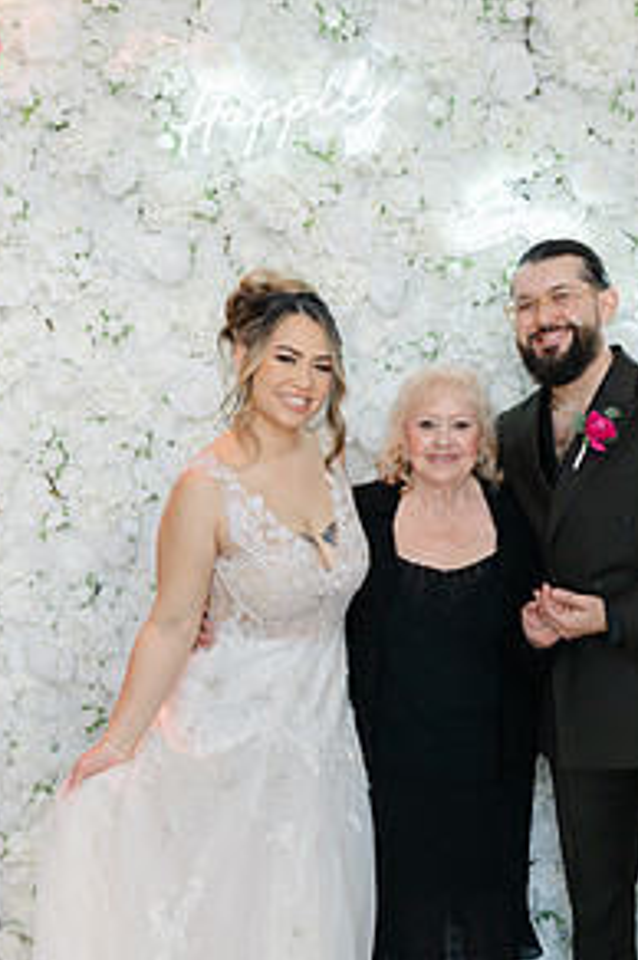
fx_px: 1439
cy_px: 572
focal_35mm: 54
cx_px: 444
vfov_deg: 36.8
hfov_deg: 24.8
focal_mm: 35
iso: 400
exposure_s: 1/160
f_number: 4
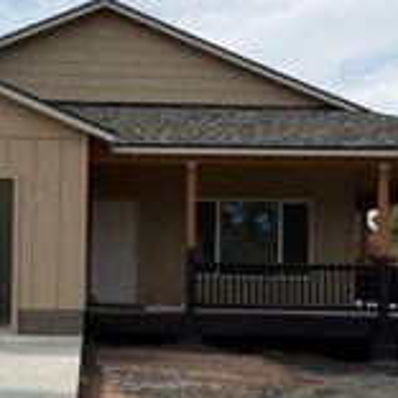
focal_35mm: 68
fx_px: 885
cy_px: 231
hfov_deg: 25.1
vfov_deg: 25.3
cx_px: 105
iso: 80
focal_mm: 6.76
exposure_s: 1/4405
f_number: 1.78
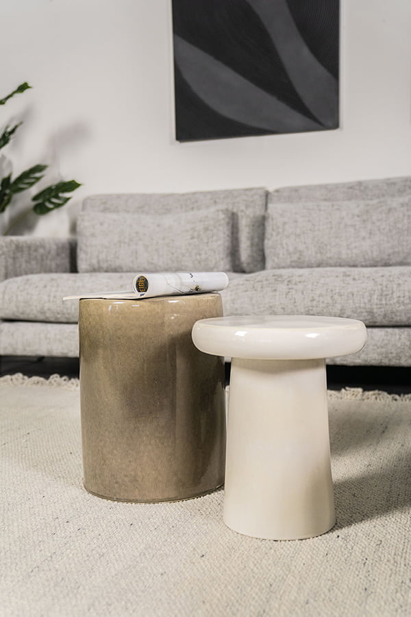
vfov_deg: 47.4
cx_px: 206
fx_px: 702
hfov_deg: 32.6
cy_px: 308
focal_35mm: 41
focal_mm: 41
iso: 2500
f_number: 2.8
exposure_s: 1/80
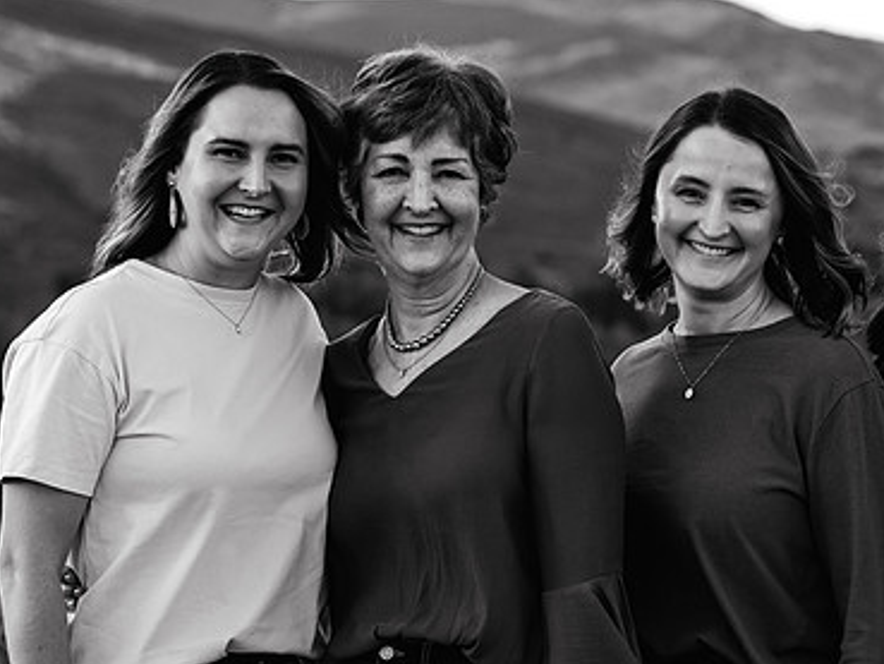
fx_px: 4956
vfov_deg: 7.7
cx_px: 527
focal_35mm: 194
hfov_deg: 10.2
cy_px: 303
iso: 500
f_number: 5.6
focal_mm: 114
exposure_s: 1/160
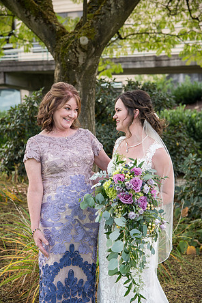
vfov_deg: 25.7
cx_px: 101
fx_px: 665
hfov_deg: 17.3
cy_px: 152
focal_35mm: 79
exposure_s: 1/320
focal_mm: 78
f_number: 5
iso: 250
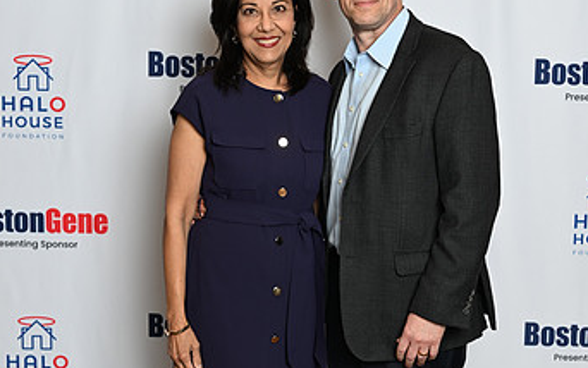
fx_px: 1331
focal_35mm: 83
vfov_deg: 15.7
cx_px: 328
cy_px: 285
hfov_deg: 24.9
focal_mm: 48
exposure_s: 1/80
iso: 200
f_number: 3.5
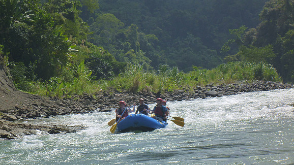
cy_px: 108
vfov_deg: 8.7
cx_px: 147
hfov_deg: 15.3
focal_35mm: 140
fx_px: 1091
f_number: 5.9
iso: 160
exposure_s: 1/500
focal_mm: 22.8
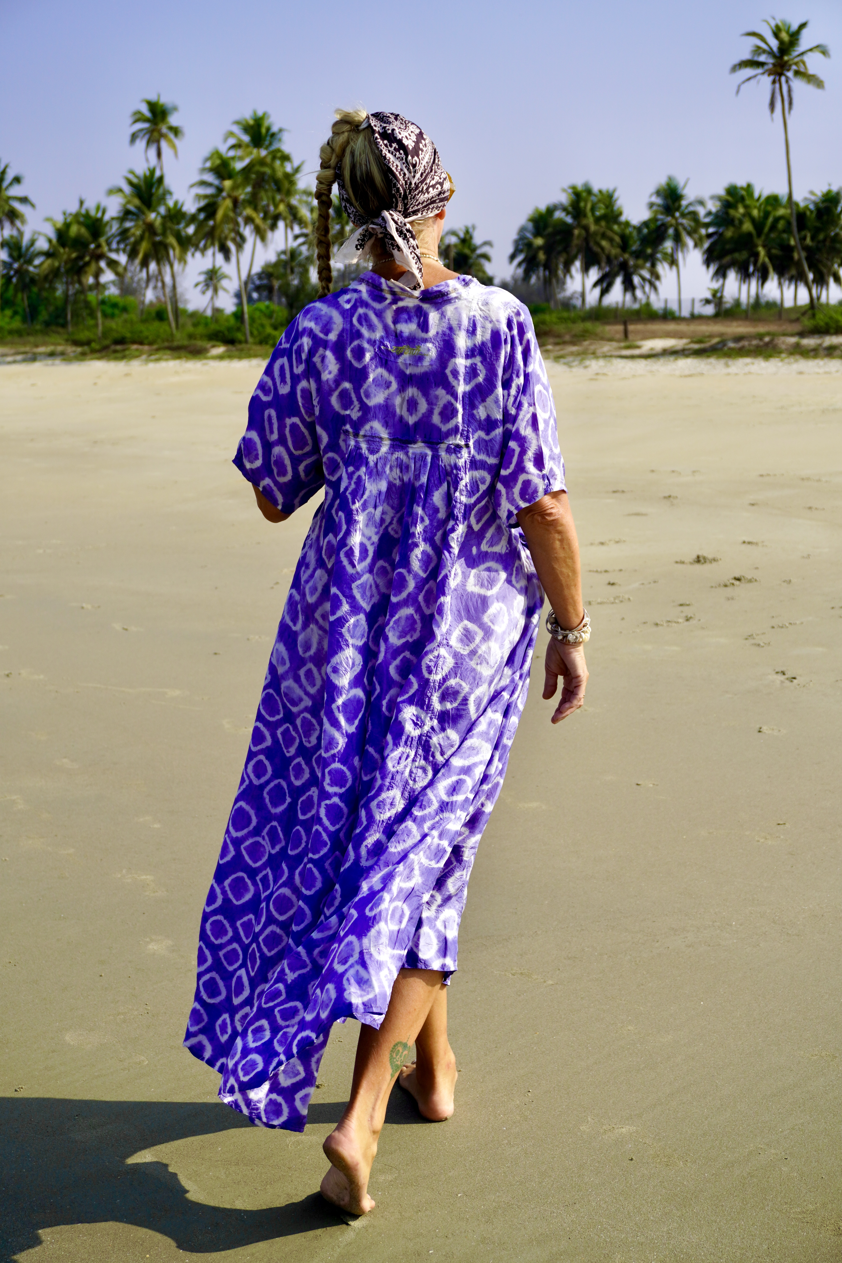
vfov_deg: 40.0
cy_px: 632
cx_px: 421
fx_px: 1736
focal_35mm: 50
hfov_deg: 27.3
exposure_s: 1/800
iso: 100
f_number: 5.6
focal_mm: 33
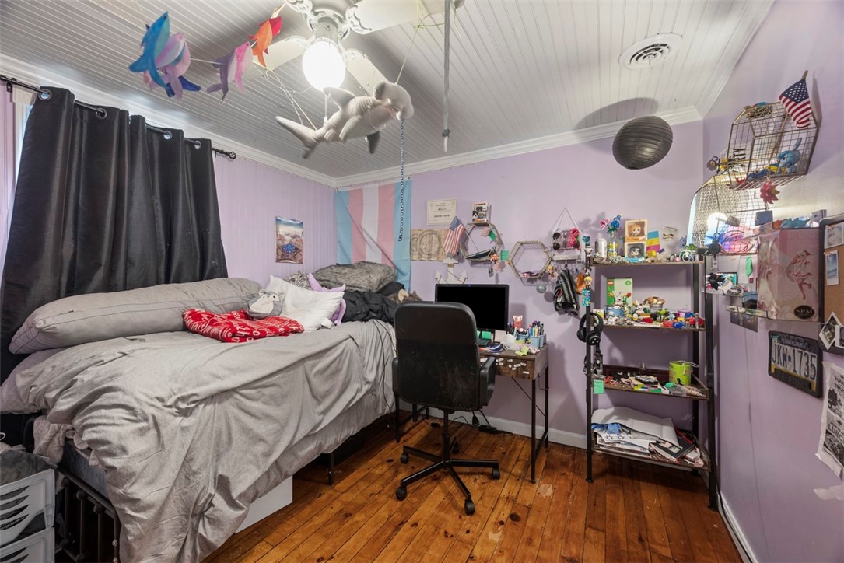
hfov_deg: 104.2
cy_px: 282
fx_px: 328
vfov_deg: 81.2
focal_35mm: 14
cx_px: 422
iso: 400
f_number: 8
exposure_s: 3
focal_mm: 14
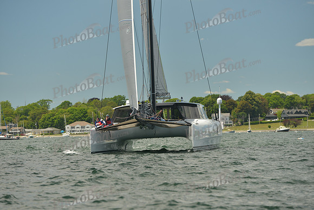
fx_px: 1527
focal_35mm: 175
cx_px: 157
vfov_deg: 7.9
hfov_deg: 11.7
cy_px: 105
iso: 400
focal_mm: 175
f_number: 5
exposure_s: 1/1000
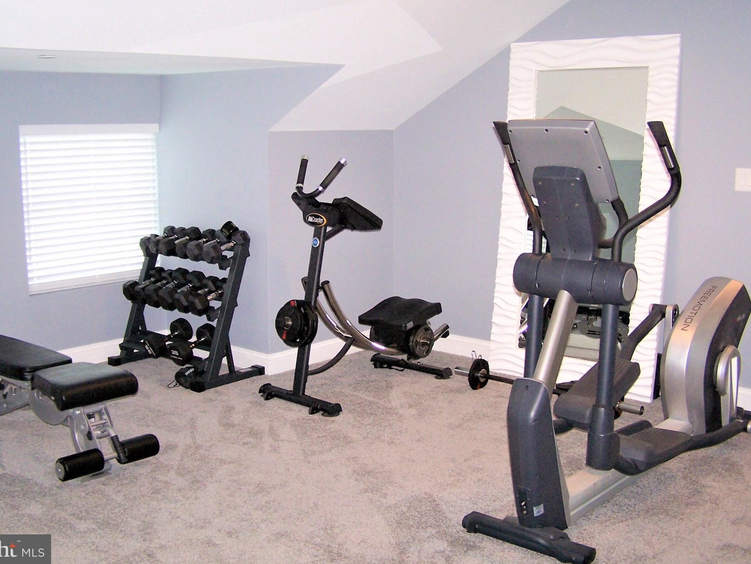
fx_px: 911
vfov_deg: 34.3
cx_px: 365
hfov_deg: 44.8
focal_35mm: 42
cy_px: 256
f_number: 2.8
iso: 140
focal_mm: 6.3
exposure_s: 1/60
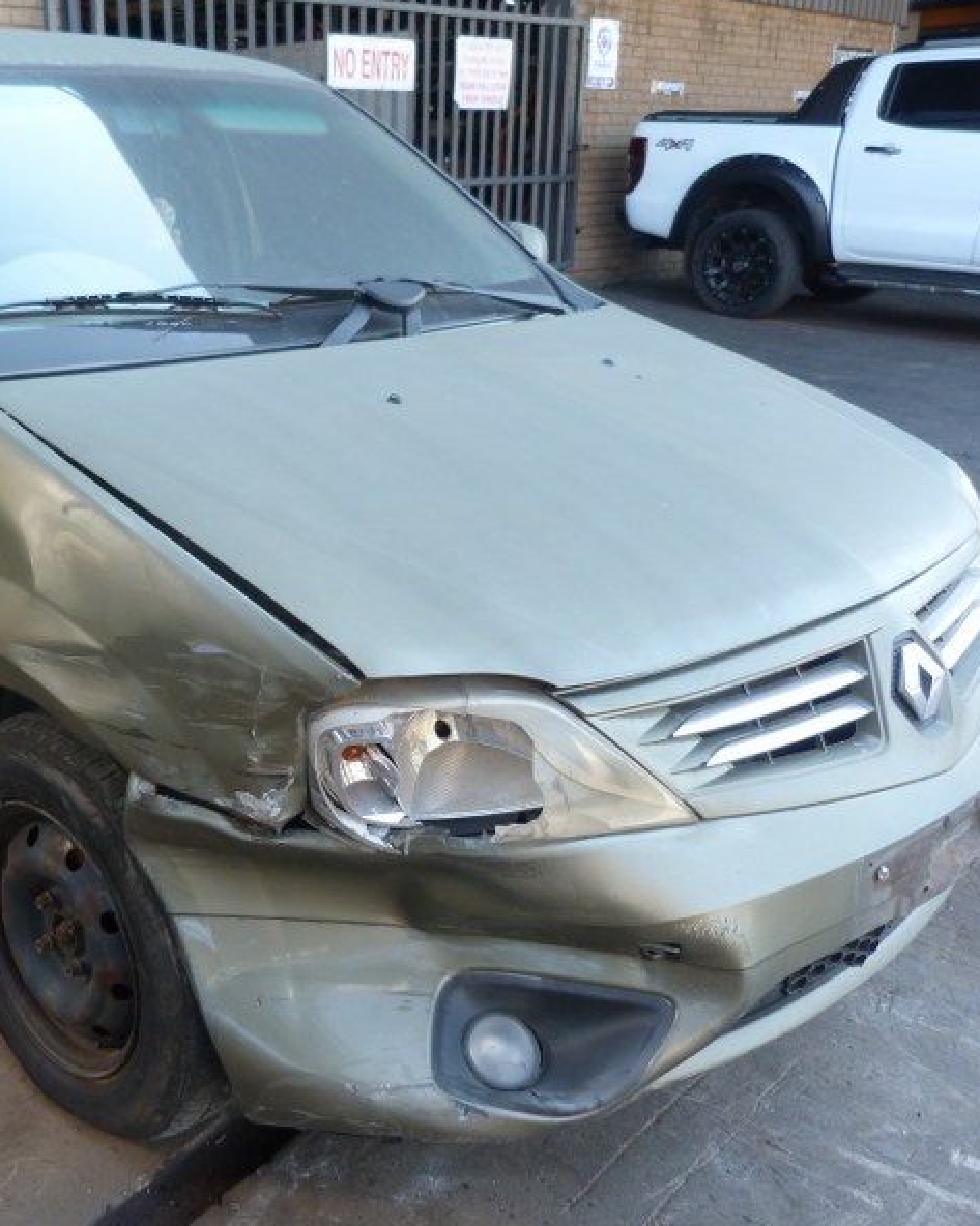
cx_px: 259
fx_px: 1197
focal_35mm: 33
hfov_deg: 43.3
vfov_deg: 54.2
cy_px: 609
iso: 125
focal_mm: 4.5
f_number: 2.8
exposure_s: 1/60
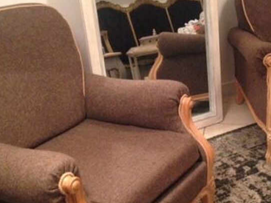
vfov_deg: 24.0
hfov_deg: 31.6
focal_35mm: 61
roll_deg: -0.7
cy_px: 114
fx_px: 478
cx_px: 166
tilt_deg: -26.4
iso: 400
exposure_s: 1/15
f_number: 2.4
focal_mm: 4.12
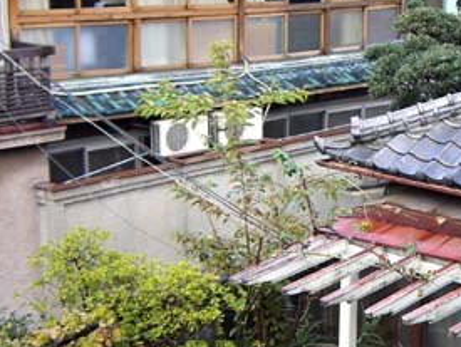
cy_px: 214
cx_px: 367
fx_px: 1013
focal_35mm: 76
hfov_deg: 25.2
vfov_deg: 19.4
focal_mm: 6.2
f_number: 2.7
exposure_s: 1/100
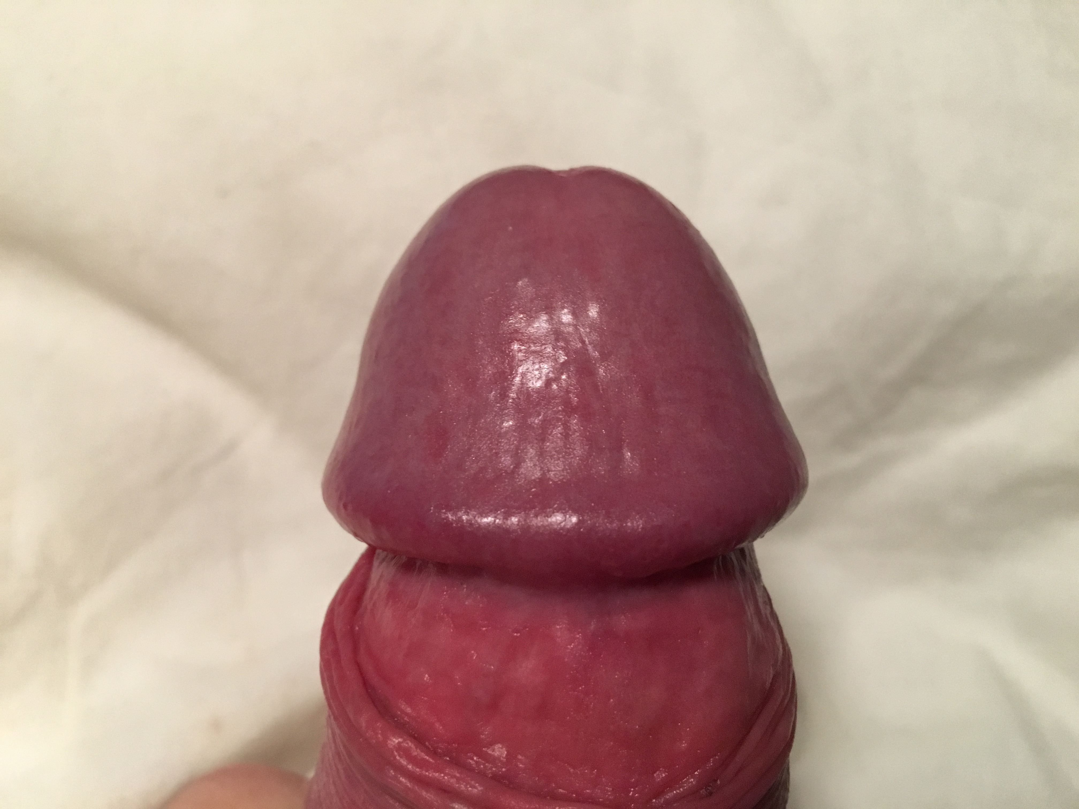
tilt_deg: -8.9
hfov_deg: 61.7
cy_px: 404
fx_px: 904
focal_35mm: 29
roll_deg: +5.8
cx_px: 540
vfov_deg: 48.2
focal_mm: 4.15
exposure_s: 1/25
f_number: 2.2
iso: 250
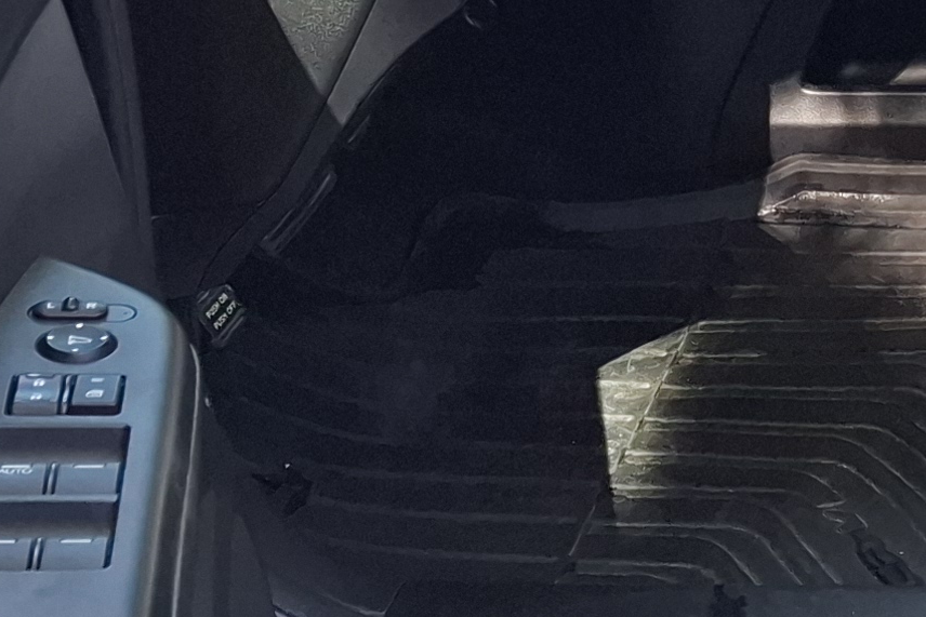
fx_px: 2933
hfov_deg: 16.4
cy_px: -145
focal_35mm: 114
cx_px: 1378
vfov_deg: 11.7
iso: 50
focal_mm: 5.54
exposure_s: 1/120
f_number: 1.8
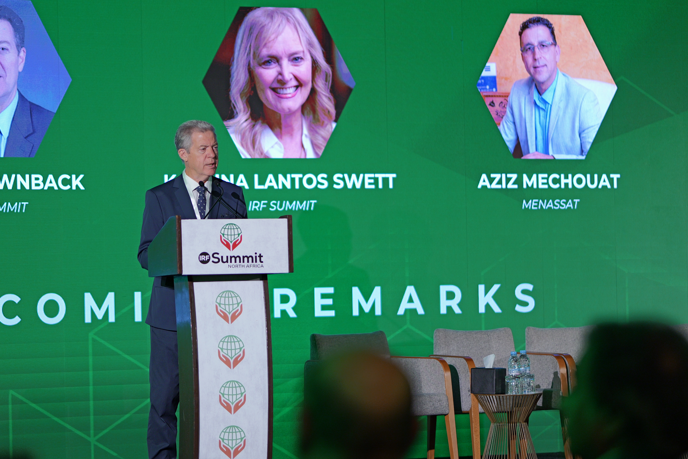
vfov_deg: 11.9
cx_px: 283
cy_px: 244
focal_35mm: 115
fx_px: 2198
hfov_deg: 17.8
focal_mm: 85
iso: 400
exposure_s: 1/160
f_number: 1.8
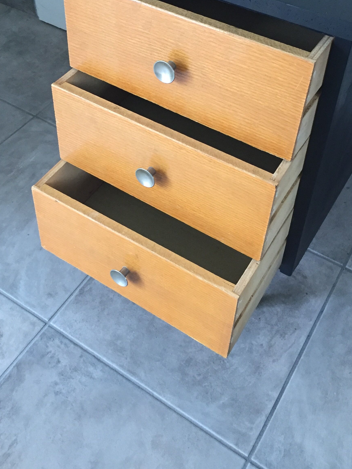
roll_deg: -1.2
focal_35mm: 41
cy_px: 139
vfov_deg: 44.8
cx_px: 166
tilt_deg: -41.8
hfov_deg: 35.1
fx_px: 556
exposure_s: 1/33
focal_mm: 4.15
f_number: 2.2
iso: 320
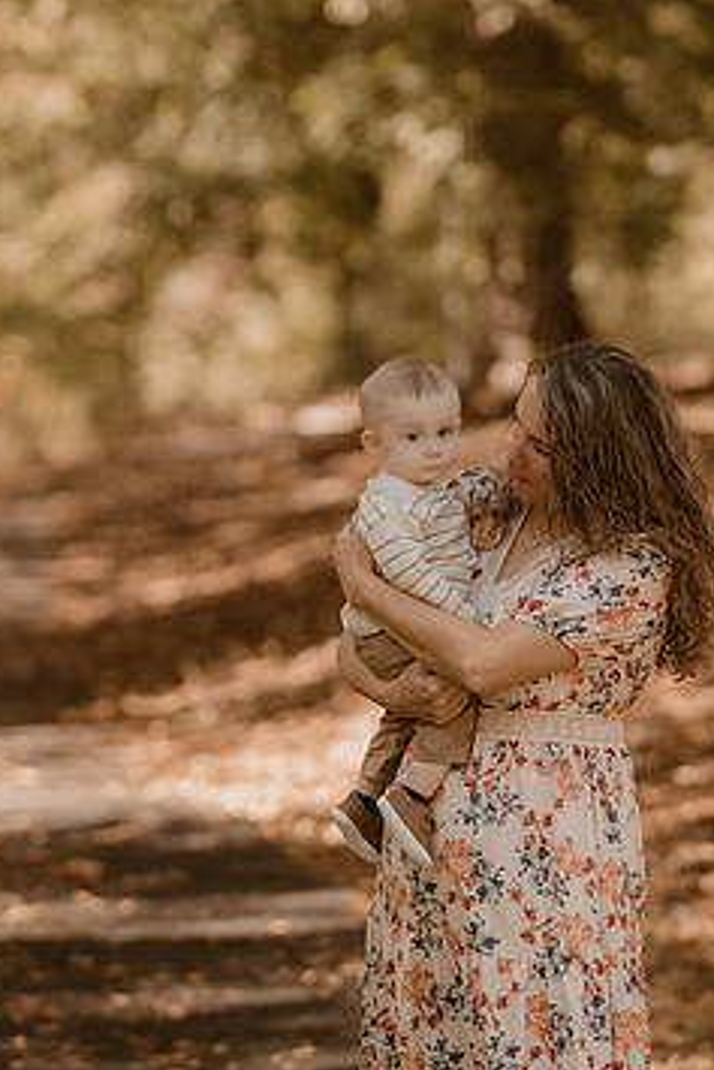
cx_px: 431
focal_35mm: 161
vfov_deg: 12.8
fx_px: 4785
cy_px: 603
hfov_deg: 8.5
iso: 320
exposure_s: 1/800
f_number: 1.8
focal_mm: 85
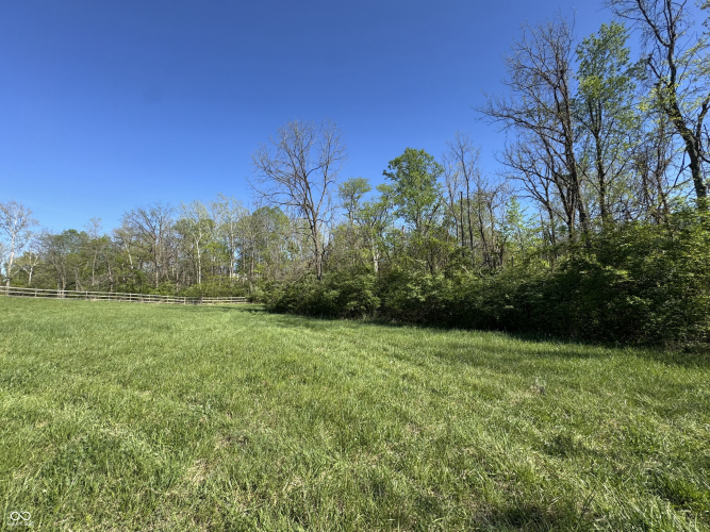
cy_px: 266
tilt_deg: +7.7
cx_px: 355
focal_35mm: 14
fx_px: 287
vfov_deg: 85.7
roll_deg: +1.0
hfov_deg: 102.1
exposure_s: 1/968
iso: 50
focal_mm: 2.22
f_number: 2.2
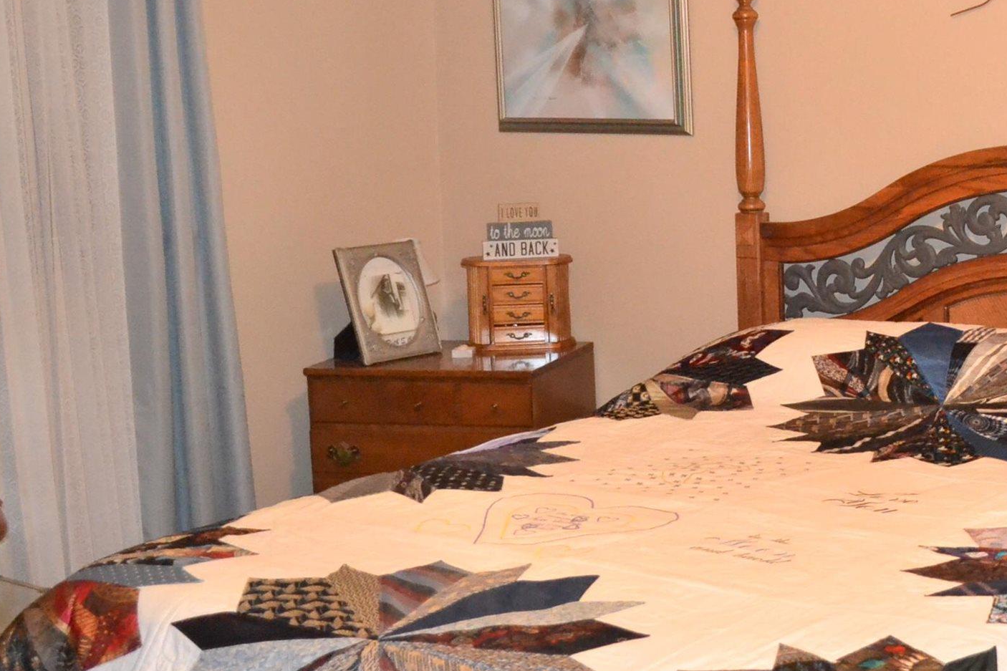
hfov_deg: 32.4
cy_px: 322
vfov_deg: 23.0
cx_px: 895
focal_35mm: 59
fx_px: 1650
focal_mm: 18
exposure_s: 1/60
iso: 3200
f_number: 3.5
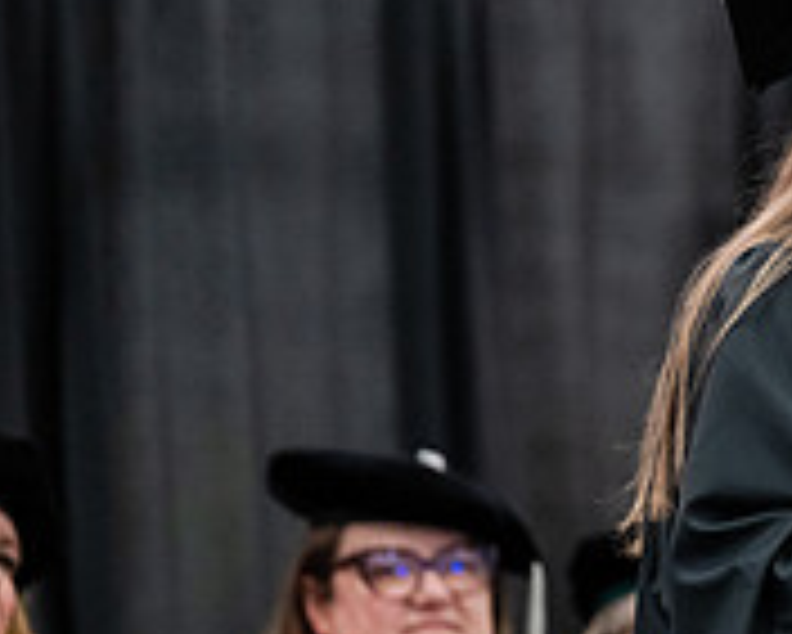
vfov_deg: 2.5
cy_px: 348
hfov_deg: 3.1
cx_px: 922
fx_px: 14494
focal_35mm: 618
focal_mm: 200
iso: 2500
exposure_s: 1/200
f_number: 2.8
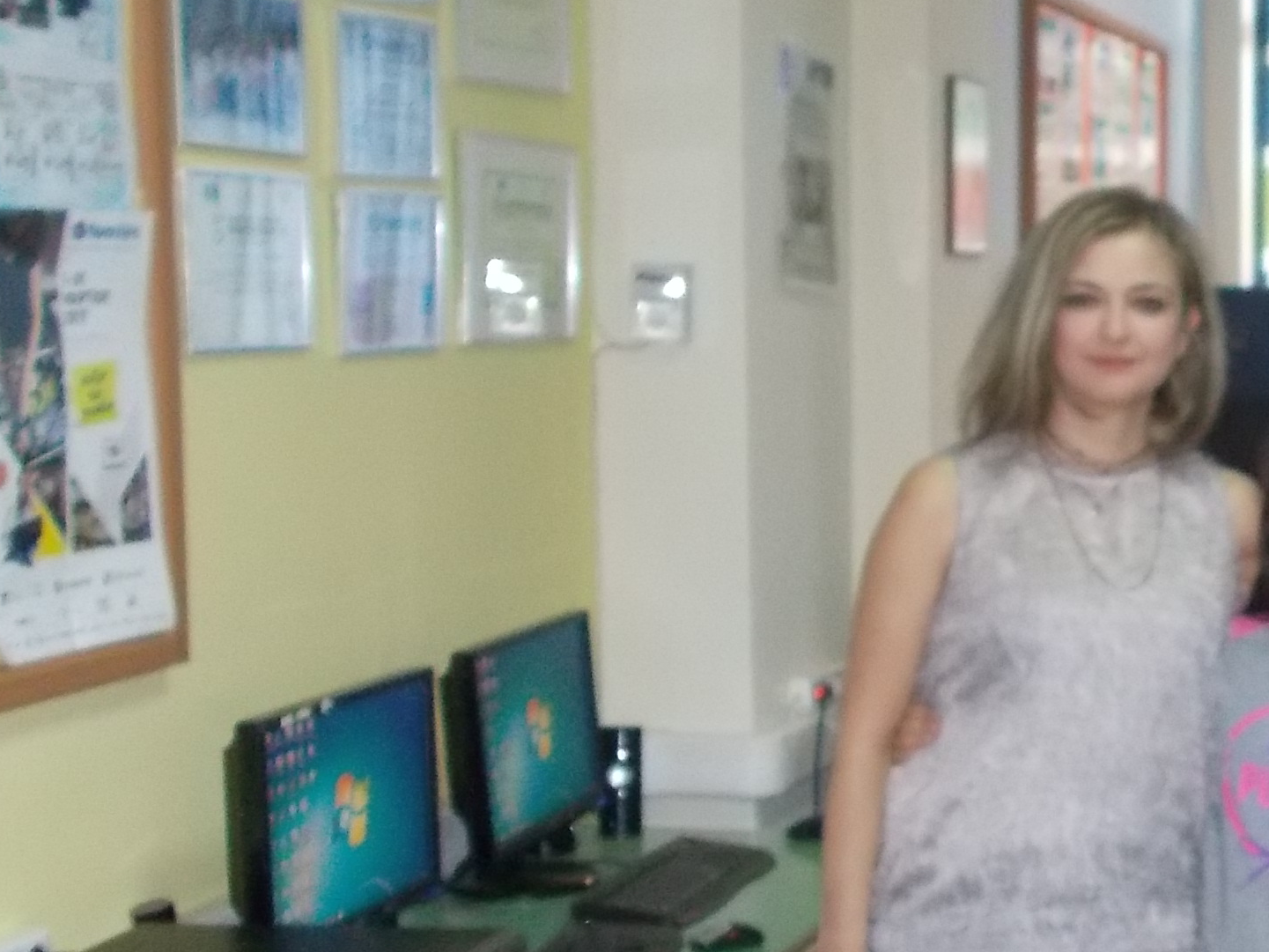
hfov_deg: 23.9
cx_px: 1343
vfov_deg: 19.1
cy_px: 565
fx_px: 2823
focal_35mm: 77
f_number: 3.6
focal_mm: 6
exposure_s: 1/30
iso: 400
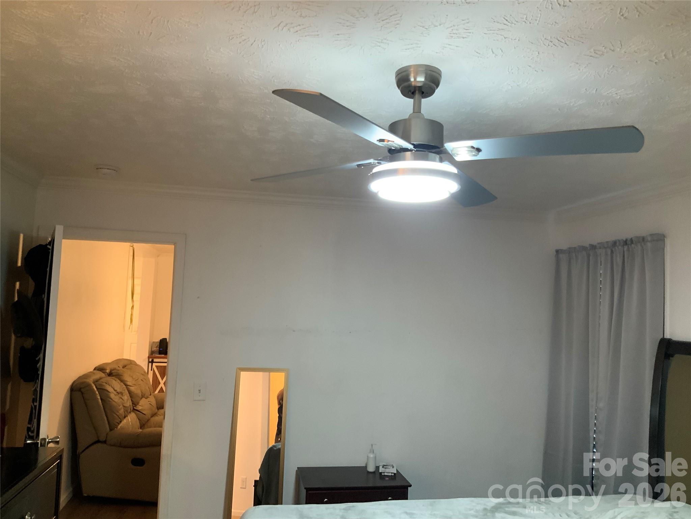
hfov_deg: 61.7
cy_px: 260
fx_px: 579
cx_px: 346
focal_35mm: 29
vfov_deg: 48.2
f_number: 1.8
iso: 200
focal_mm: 3
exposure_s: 1/40
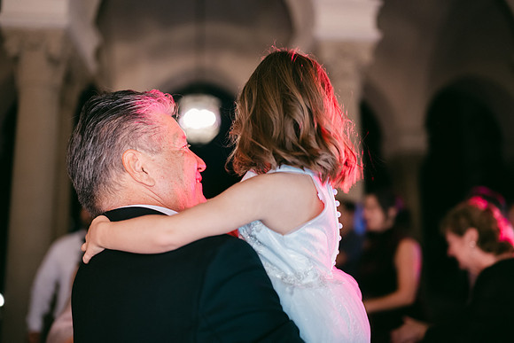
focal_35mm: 35
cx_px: 257
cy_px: 172
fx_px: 500
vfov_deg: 37.9
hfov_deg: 54.4
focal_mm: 35
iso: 1600
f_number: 1.4
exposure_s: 1/125
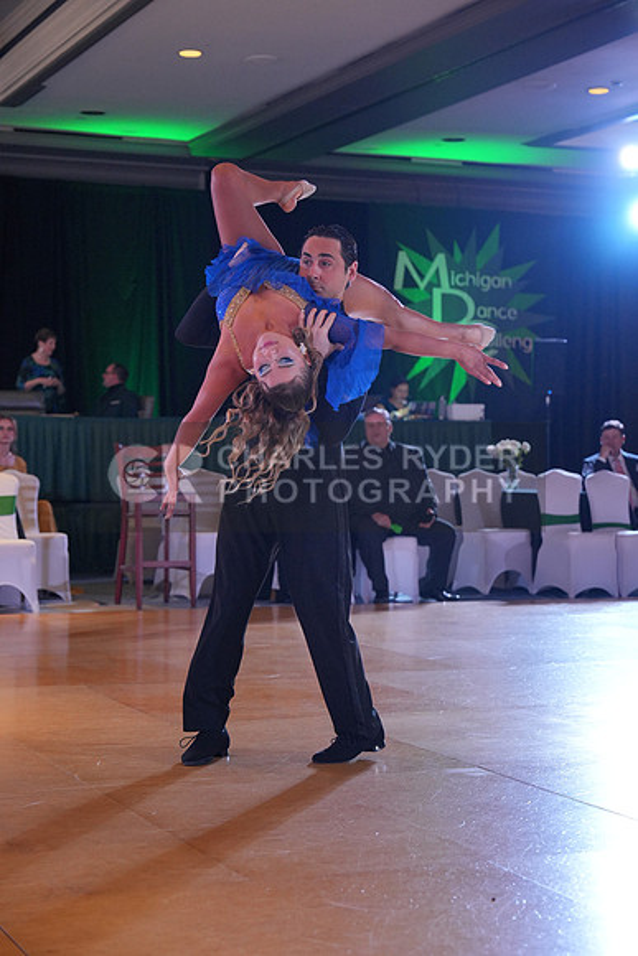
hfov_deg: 19.5
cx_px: 319
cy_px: 478
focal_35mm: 70
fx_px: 1860
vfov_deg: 28.8
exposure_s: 1/400
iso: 2500
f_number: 4
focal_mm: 70
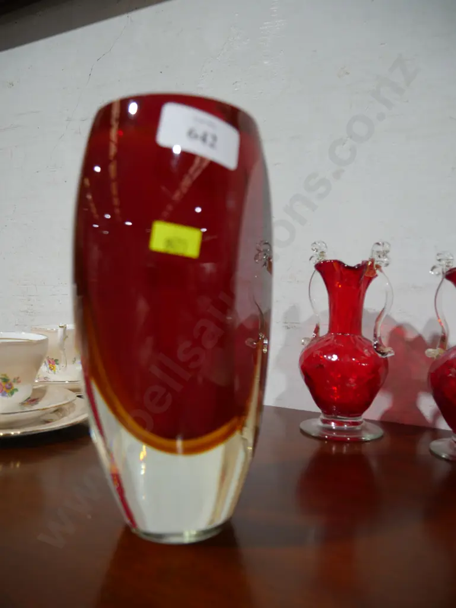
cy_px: 304
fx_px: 491
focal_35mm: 28
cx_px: 228
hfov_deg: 49.8
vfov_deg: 63.4
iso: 250
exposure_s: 1/60
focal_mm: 14
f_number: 3.5
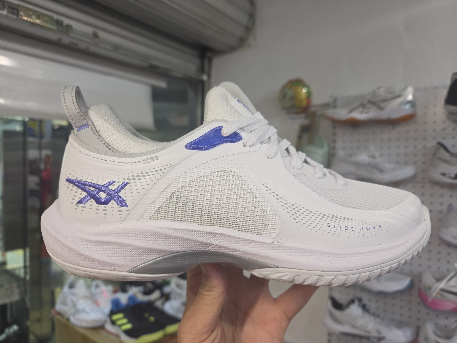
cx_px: 228
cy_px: 172
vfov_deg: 58.9
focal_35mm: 23
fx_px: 304
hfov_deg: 73.9
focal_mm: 5.4
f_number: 1.8
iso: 125
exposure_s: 1/100
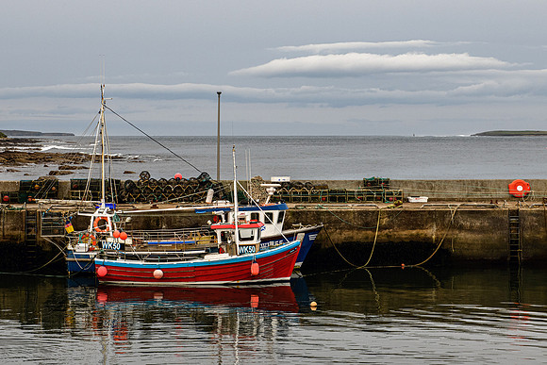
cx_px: 249
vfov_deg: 16.2
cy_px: 160
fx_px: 1283
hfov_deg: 24.1
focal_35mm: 84
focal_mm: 70
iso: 800
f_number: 13
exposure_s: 1/320
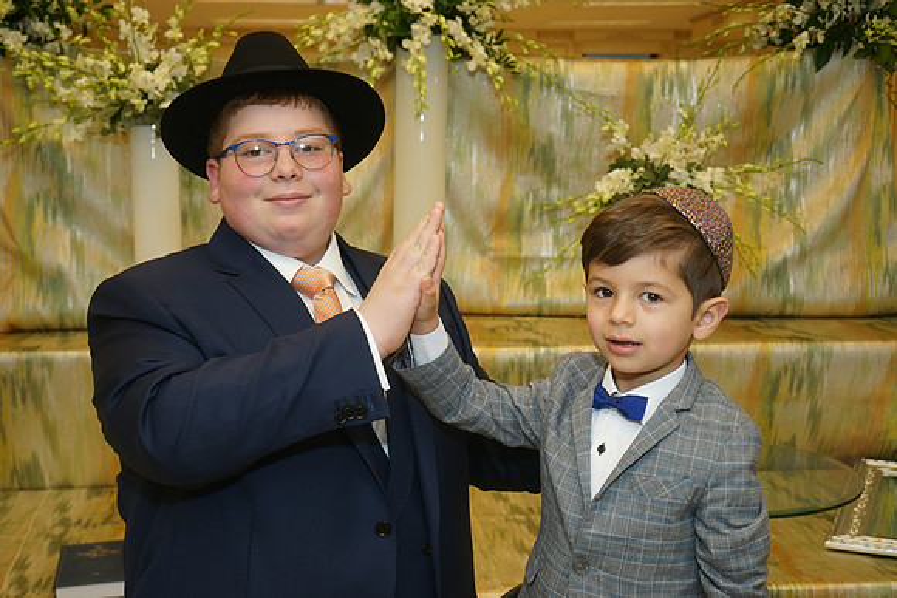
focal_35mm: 42
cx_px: 448
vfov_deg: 31.9
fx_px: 1047
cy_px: 299
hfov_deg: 46.4
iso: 400
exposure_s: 1/100
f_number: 5.6
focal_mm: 42
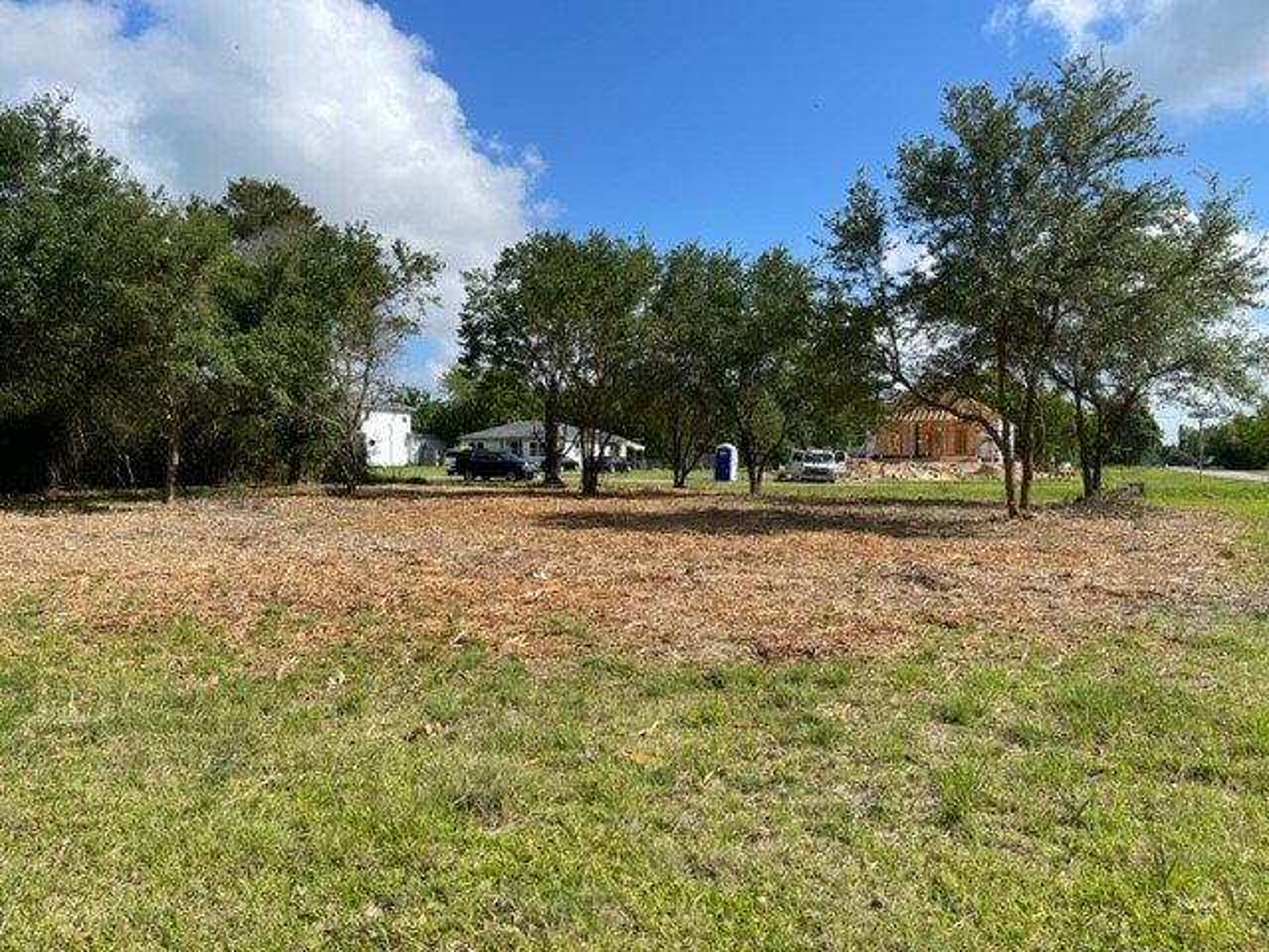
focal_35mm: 26
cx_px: 634
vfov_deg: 53.1
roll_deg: -0.5
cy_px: 476
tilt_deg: -2.4
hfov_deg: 67.3
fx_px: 953
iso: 32
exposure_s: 1/3448
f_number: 1.6
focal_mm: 5.1
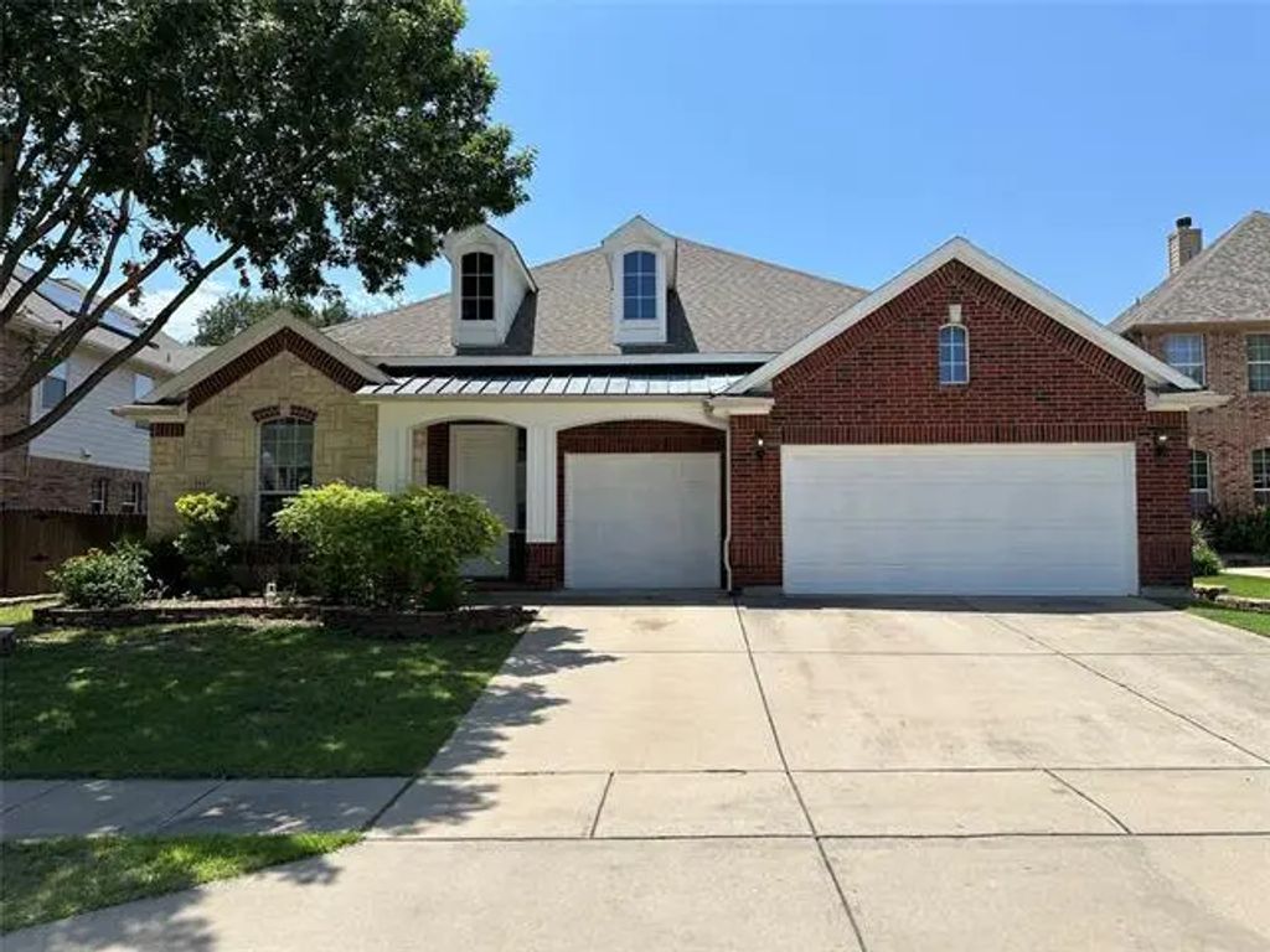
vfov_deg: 56.8
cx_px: 635
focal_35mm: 24
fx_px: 881
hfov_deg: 71.6
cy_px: 476
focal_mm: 6.86
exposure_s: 1/4762
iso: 80
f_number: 1.78
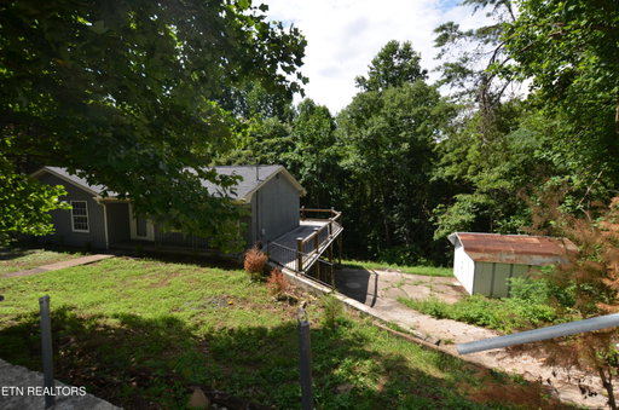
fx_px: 257
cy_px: 205
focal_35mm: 15
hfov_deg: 100.5
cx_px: 310
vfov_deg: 77.1
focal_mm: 10
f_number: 7.1
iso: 100
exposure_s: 1/250
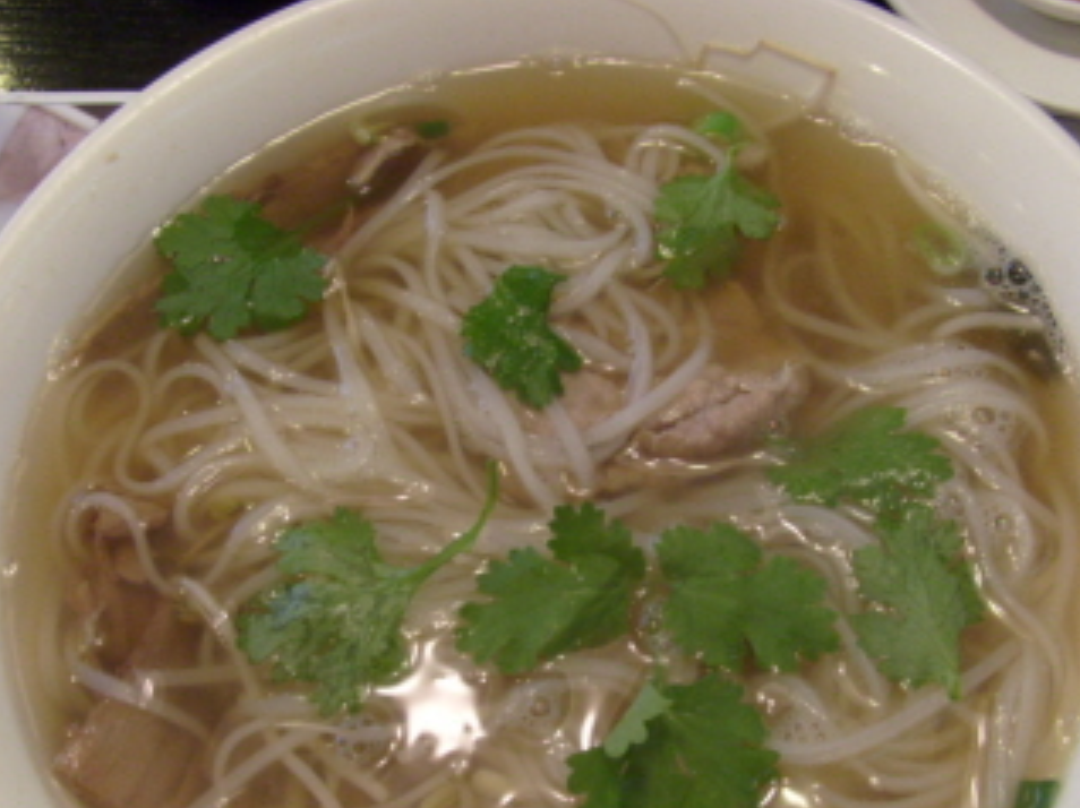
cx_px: 509
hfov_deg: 37.5
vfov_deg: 28.4
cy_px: 531
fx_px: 1590
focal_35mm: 51
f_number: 3.5
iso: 200
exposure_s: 1/45
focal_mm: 6
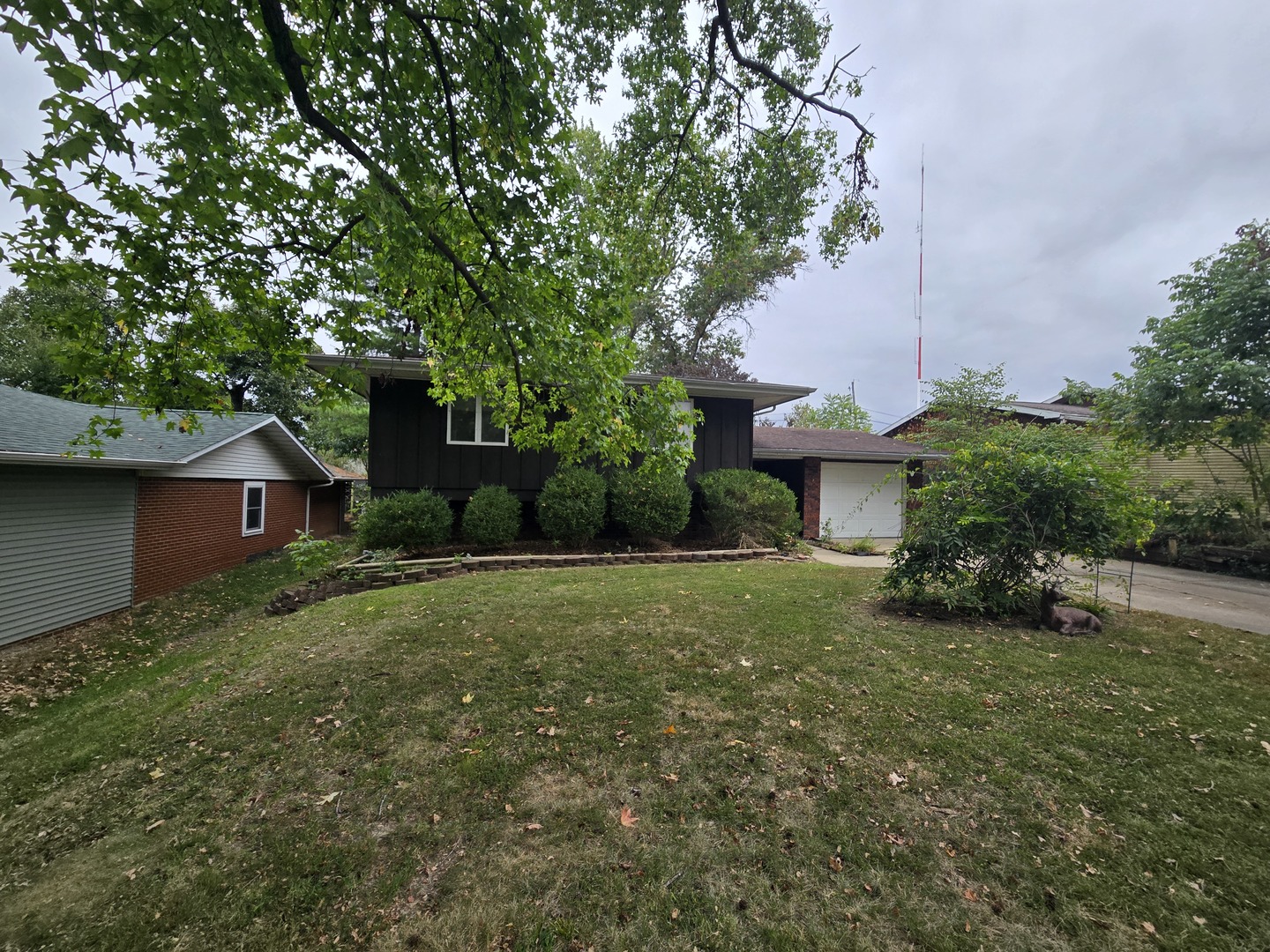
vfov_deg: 89.9
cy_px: 476
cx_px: 635
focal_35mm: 13
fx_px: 477
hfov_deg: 106.2
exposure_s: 1/553
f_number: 2.2
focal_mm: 2.2
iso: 50
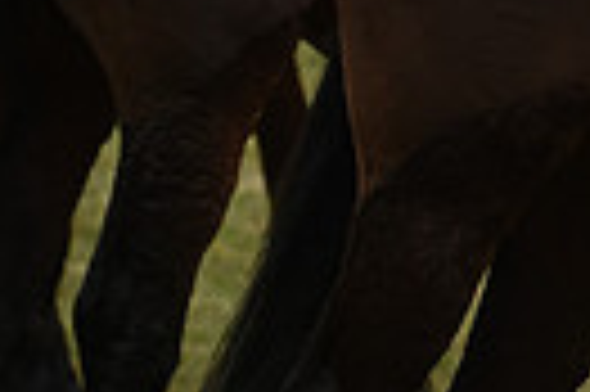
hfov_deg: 5.6
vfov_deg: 3.7
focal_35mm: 362
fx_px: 5925
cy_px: -428
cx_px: 1225
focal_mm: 82
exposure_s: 1/1250
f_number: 4
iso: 320
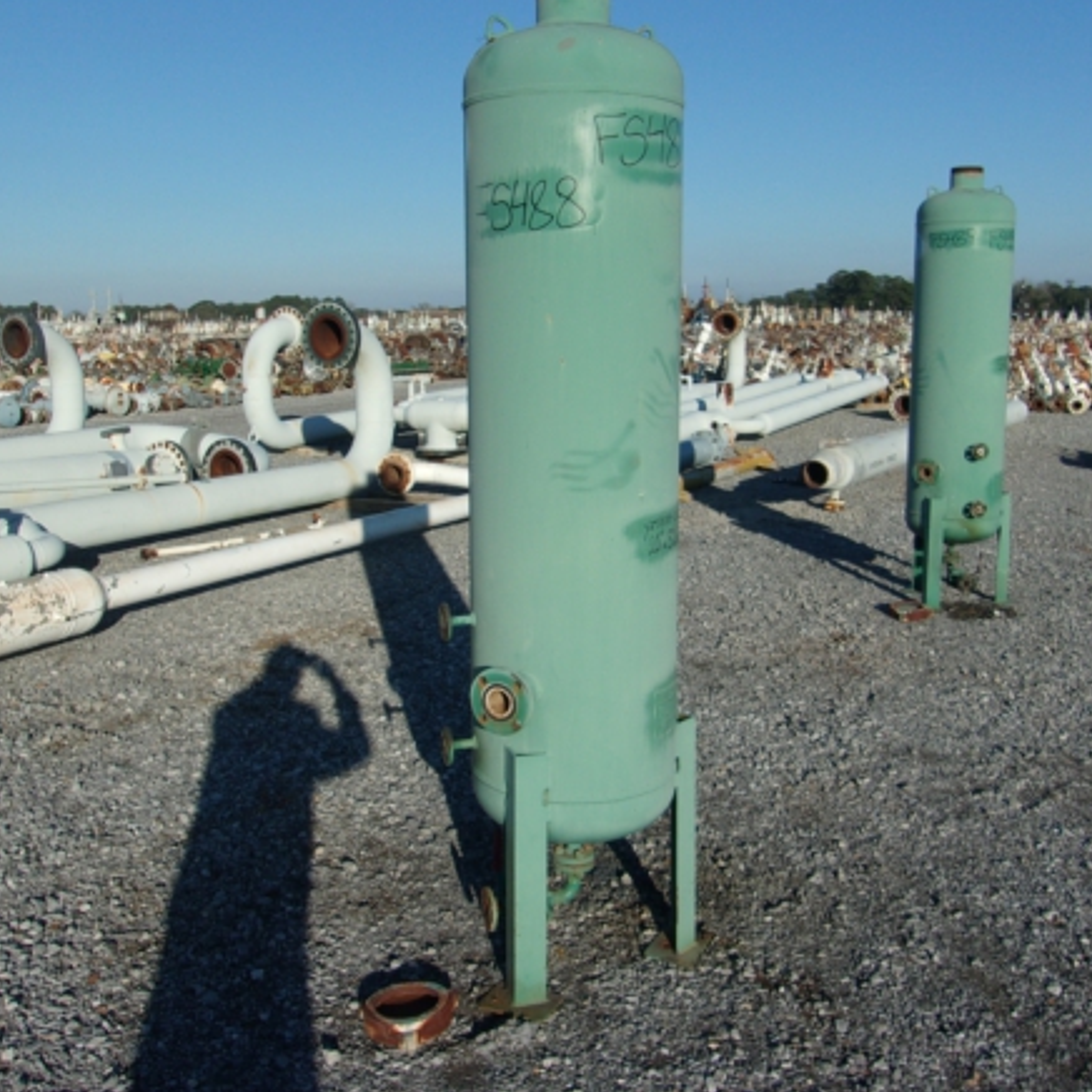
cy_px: 493
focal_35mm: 35
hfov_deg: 47.2
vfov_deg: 47.2
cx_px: 538
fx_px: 1249
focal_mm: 4.9
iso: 80
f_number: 10.4
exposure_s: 1/160
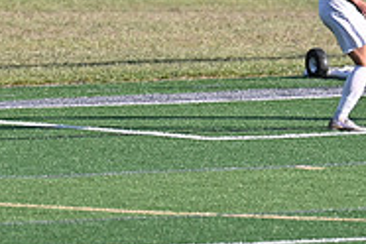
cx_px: 457
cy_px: 3
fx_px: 9536
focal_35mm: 938
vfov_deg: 1.5
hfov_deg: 2.2
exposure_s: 1/3200
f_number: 2.8
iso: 200
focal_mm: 200
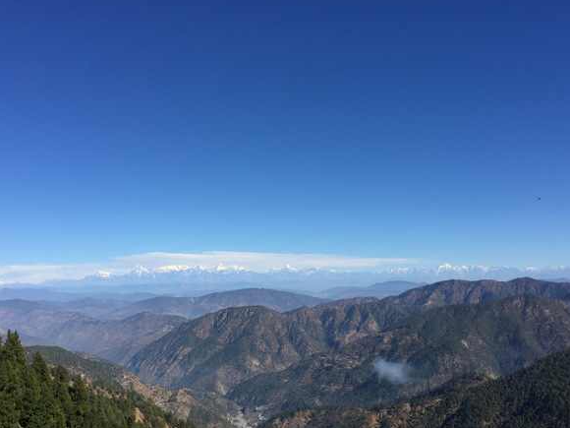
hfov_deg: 52.6
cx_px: 279
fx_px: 576
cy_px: 248
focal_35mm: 35
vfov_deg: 40.6
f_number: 2.2
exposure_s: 1/3300
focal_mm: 4.15
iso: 32
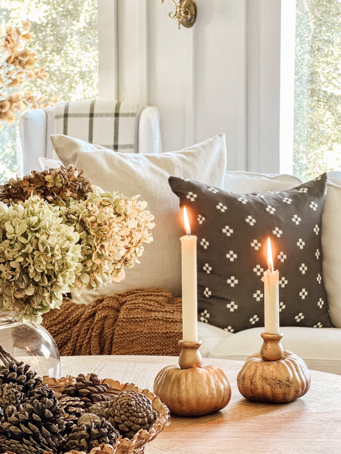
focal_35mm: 77
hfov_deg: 19.1
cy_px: 227
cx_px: 170
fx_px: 1011
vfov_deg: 25.3
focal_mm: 9
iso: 400
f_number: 2.8
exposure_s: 1/35
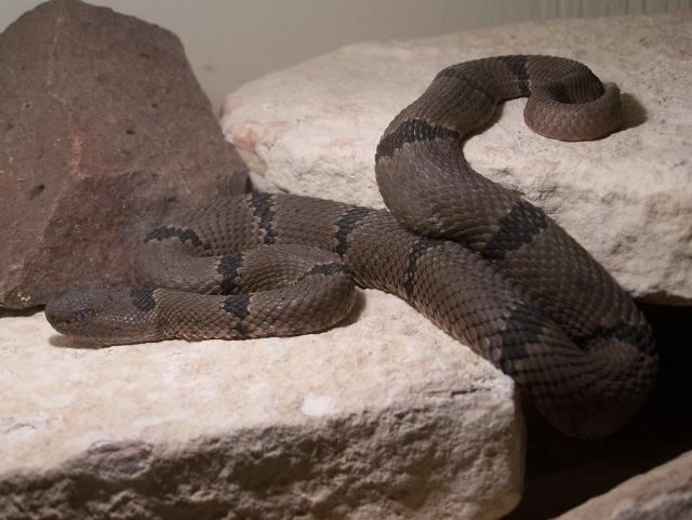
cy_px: 260
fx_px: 1640
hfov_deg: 23.8
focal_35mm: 82
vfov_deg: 18.0
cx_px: 346
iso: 80
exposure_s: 1/80
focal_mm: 13.7
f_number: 3.2
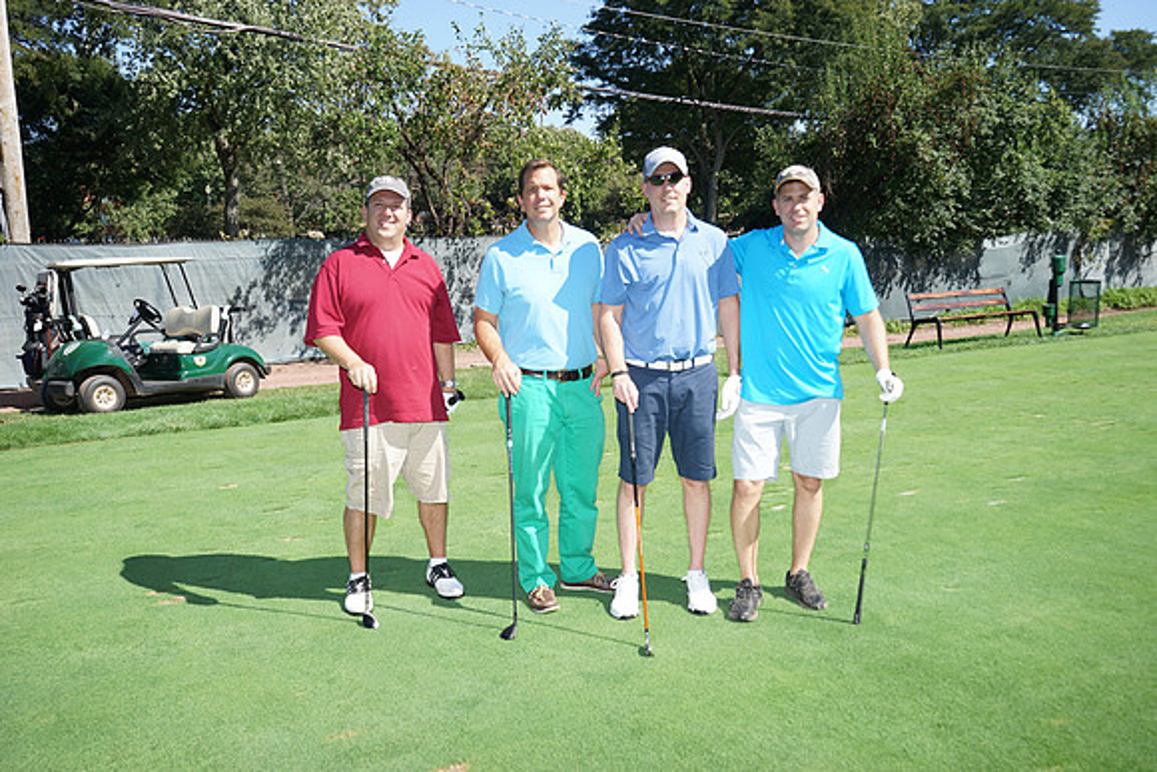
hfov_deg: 57.2
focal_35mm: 33
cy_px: 386
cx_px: 578
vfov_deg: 40.0
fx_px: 1061
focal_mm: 33
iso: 200
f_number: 8
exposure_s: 1/250
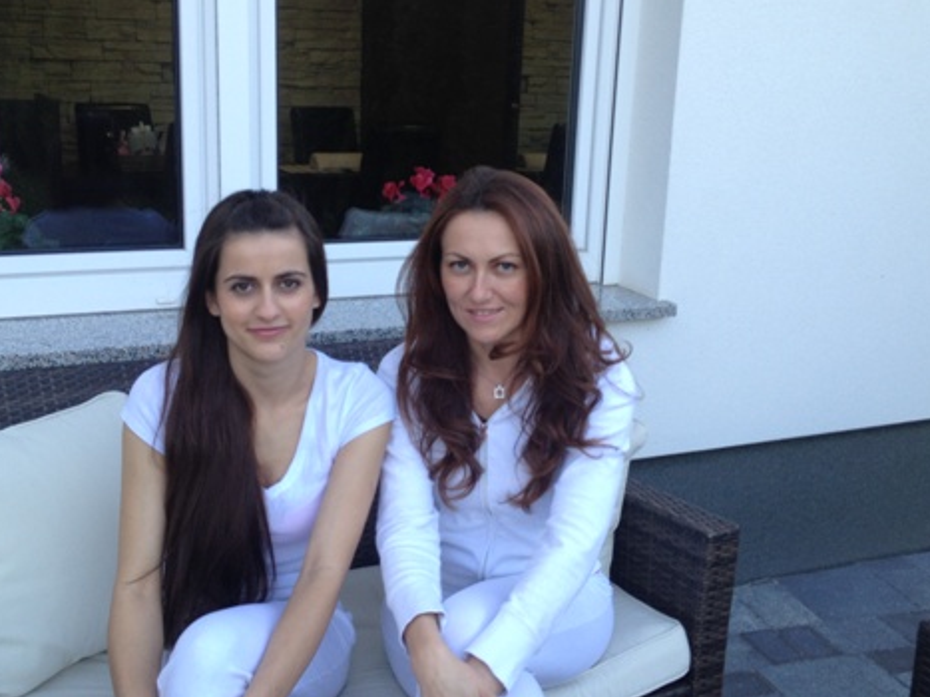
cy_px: 317
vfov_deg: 32.1
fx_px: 1209
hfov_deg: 42.1
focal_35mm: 45
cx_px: 457
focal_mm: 4.28
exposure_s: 1/120
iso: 50
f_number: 2.4
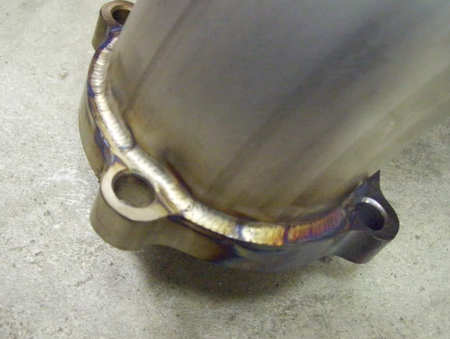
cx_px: 218
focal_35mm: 40
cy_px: 157
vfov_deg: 36.0
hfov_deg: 46.7
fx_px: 521
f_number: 2.7
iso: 1250
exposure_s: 1/80
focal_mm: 6
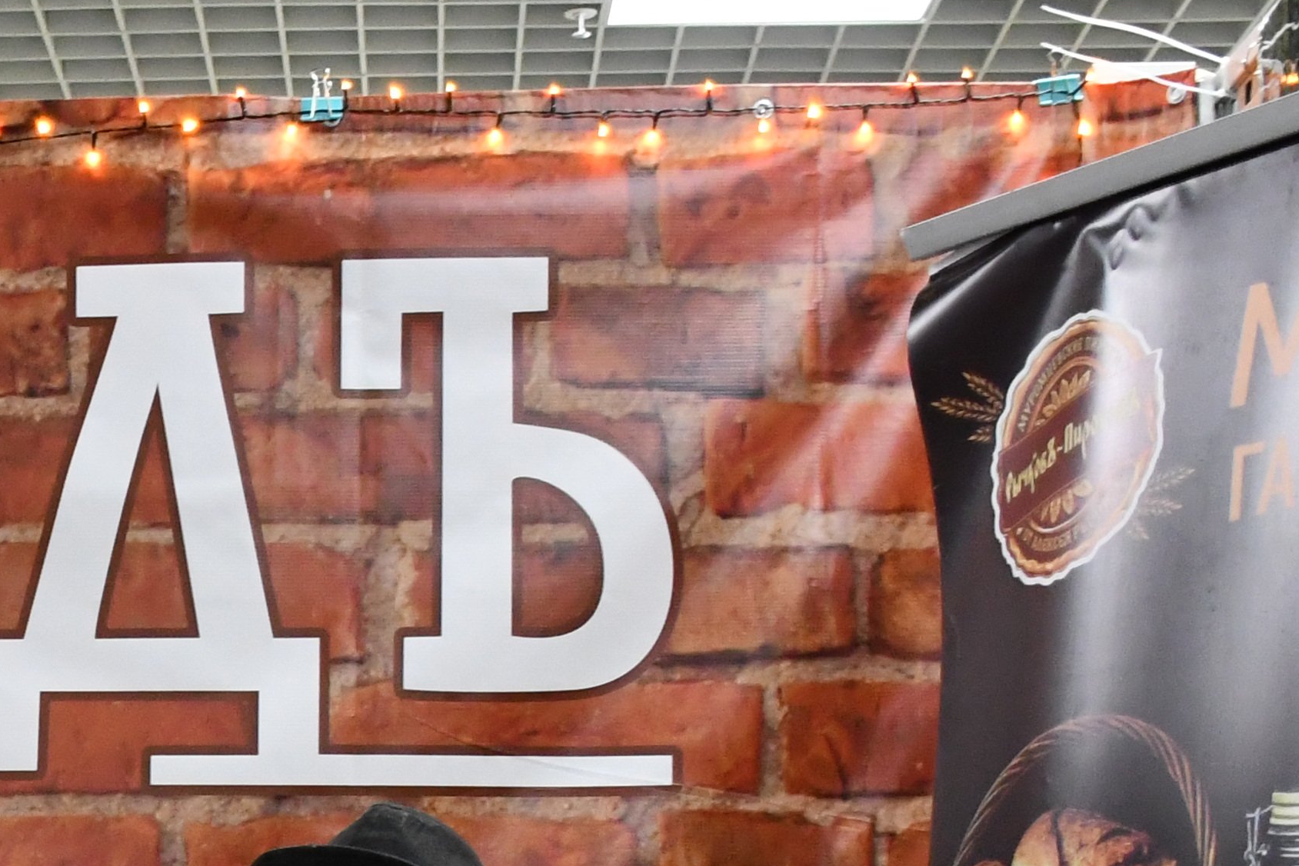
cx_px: -218
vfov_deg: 14.7
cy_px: 1102
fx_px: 3211
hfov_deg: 21.4
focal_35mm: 89
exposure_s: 1/125
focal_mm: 18
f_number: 3.5
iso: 2200
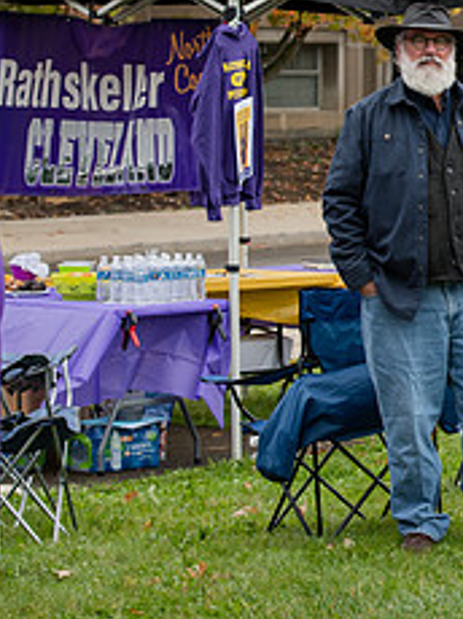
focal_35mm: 170
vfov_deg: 11.6
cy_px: 182
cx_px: 738
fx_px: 3037
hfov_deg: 8.5
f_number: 5.6
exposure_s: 1/320
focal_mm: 70
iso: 500
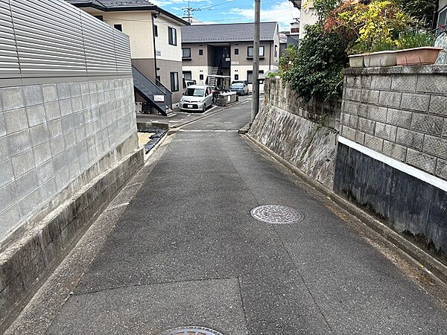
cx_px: 224
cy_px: 168
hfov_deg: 67.3
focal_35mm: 26
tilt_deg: -15.1
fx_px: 336
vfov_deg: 53.1
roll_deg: +0.1
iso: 50
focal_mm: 5.96
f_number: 1.6
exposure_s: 1/722
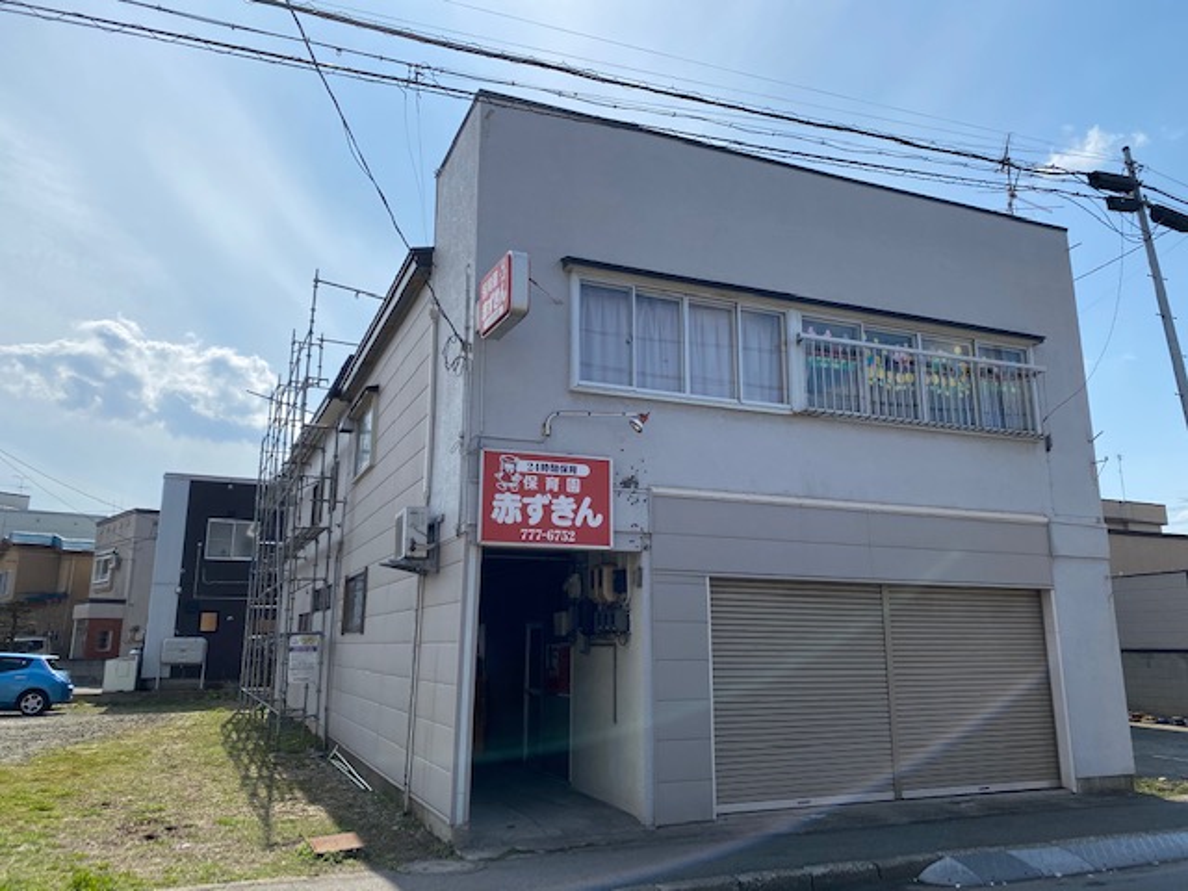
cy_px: 446
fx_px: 892
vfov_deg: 53.1
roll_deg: +0.0
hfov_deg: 67.3
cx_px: 594
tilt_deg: +12.5
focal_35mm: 26
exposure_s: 1/6098
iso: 32
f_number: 1.8
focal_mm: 4.25
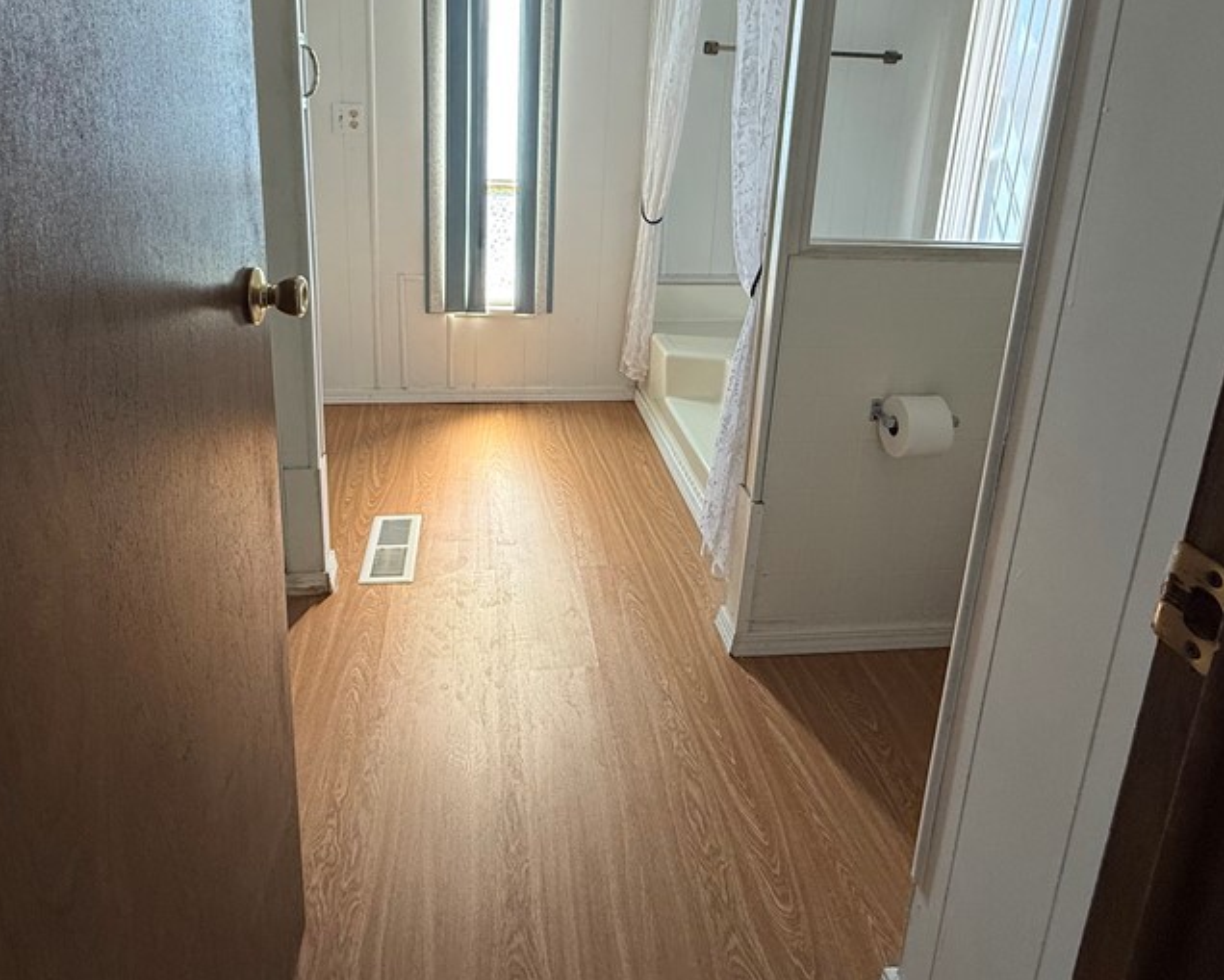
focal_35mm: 22
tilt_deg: -14.5
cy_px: 302
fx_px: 797
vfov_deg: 61.1
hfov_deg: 75.0
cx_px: 585
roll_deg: -2.5
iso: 160
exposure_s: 1/99
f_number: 2.2
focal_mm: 2.22
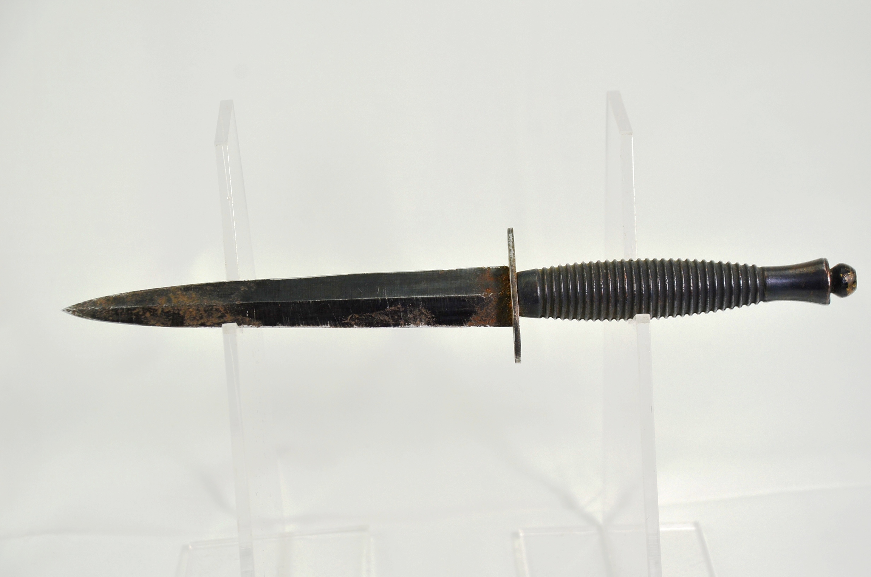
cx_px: 436
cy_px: 288
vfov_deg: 13.8
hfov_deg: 20.7
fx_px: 2390
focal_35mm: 99
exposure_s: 1/250
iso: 400
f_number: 5.3
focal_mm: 66
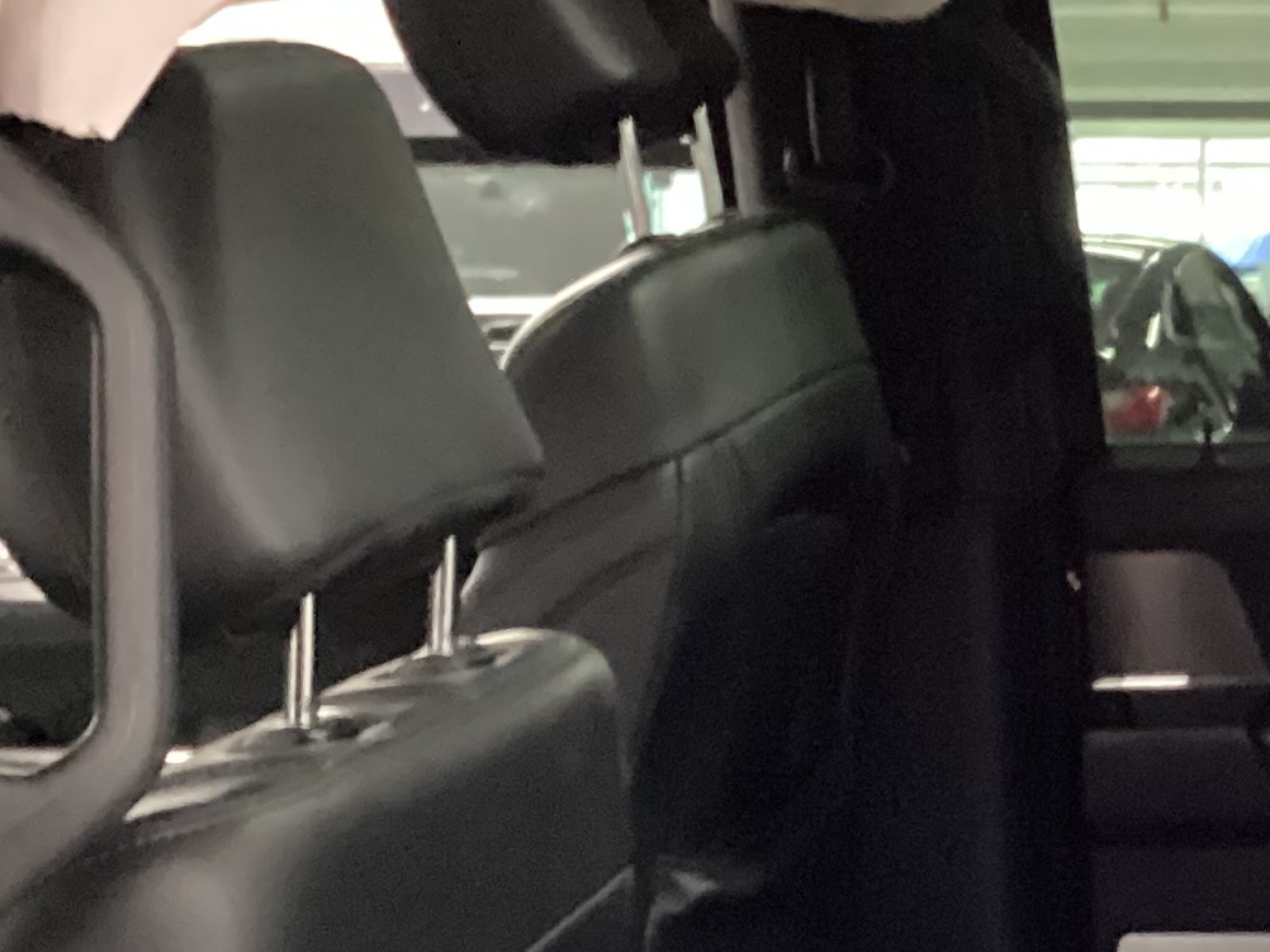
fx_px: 3705
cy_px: 1090
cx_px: 1274
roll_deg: -0.8
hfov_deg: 18.9
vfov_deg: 14.3
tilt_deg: -14.5
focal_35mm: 101
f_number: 2.4
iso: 640
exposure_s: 1/15
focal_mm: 3.3
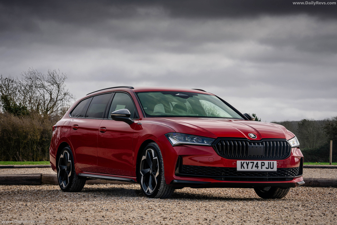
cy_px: 112
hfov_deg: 20.4
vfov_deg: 13.7
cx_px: 168
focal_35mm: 100
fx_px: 936
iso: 100
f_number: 13
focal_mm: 100
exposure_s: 1/30
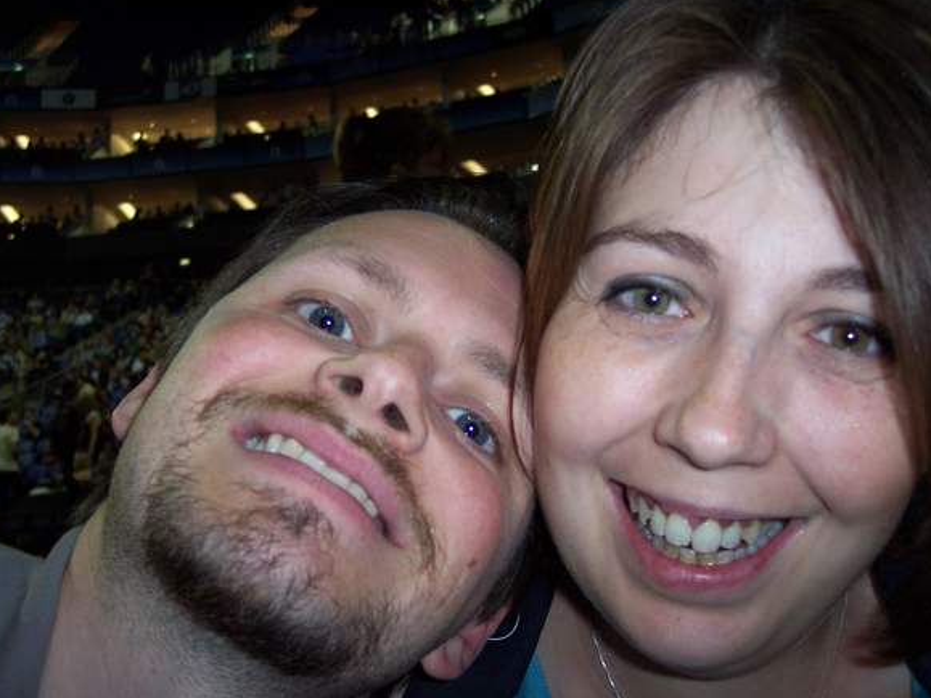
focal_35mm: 42
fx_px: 1129
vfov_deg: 34.3
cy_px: 368
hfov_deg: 44.8
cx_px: 423
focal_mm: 8
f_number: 2.8
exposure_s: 1/30
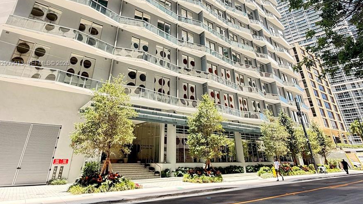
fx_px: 202
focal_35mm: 21
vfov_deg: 52.3
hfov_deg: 83.9
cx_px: 180
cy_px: 64
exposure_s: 1/228
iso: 64
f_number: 2.2
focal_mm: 2.22
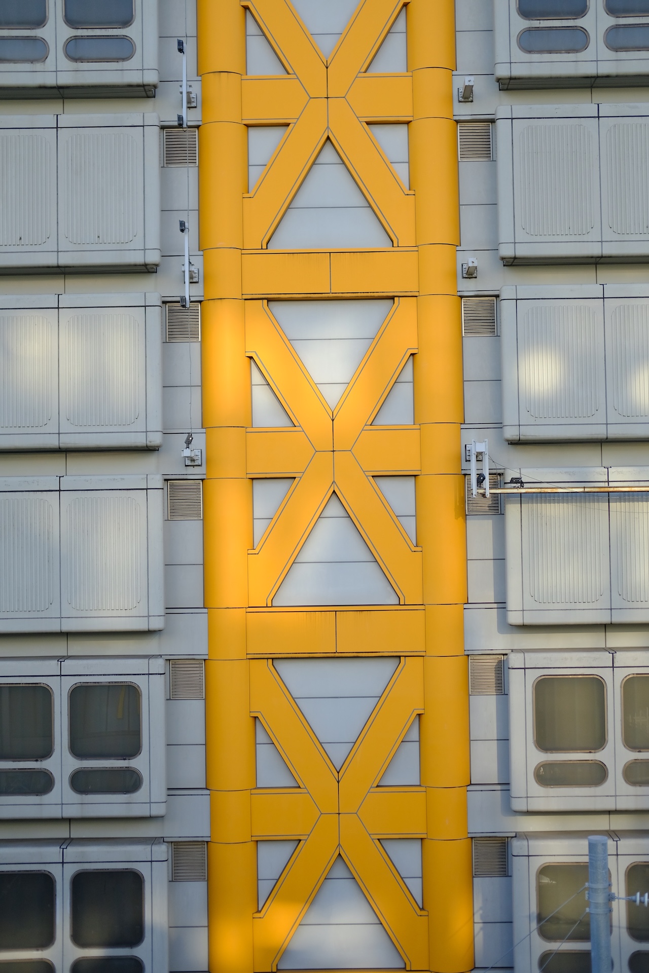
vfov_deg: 37.5
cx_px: 324
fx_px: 1433
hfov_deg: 25.5
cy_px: 486
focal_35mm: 53
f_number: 2
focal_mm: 35
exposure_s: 1/2000
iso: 400
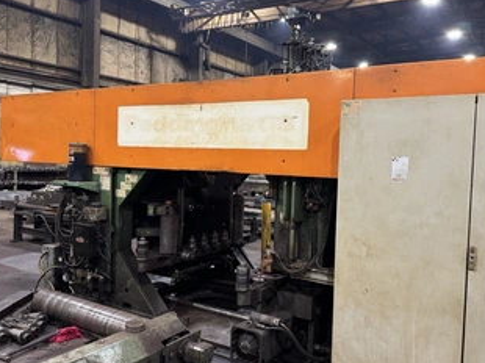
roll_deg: -2.9
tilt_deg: -2.8
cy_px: 177
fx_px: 434
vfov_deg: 45.4
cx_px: 289
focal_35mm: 31
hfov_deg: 58.0
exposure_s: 1/60
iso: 320
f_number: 1.78
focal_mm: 6.76
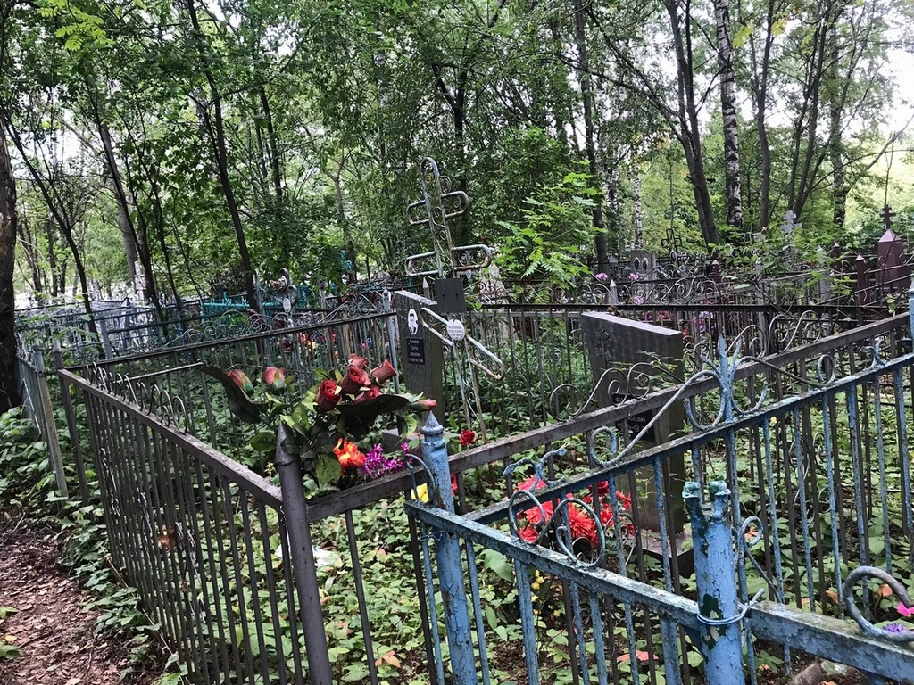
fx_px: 739
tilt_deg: -7.9
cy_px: 342
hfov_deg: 63.4
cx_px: 457
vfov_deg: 49.7
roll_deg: +10.1
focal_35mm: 28
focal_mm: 3.99
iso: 25
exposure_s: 1/33
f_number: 1.8
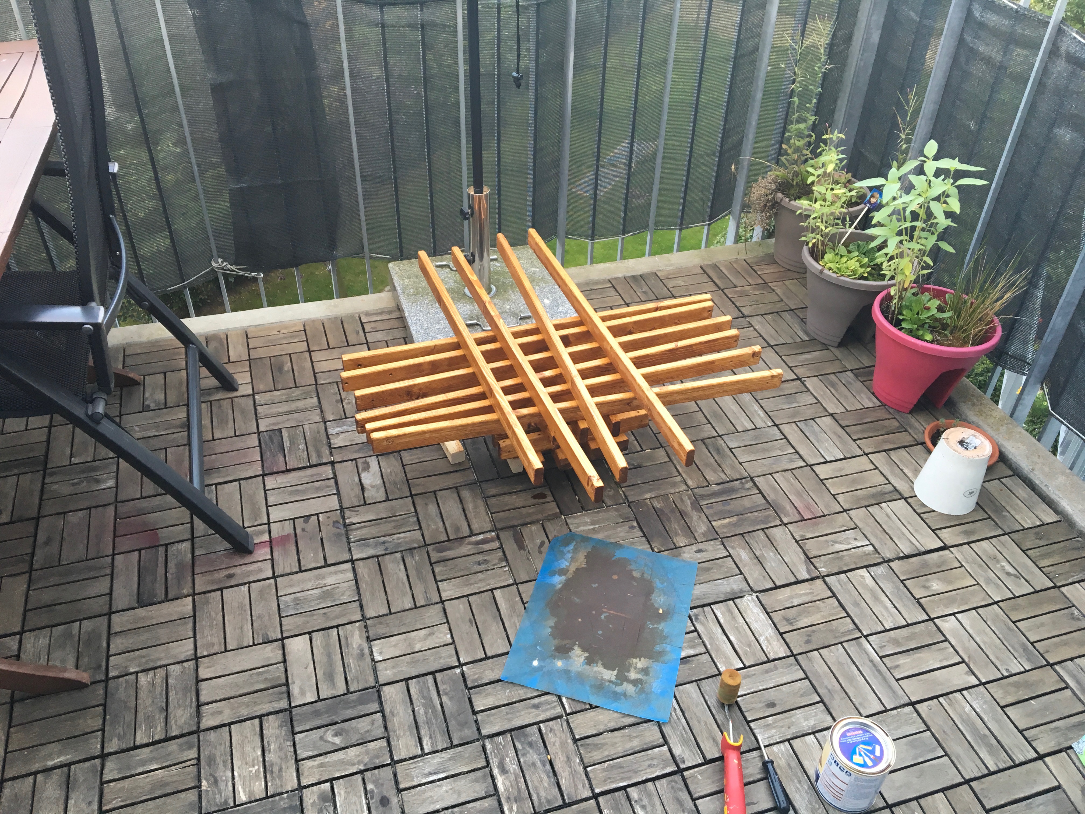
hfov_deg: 61.7
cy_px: 407
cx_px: 542
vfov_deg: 48.2
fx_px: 909
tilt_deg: -40.6
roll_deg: -3.6
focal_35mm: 29
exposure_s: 1/33
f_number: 2.2
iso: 32
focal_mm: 4.15
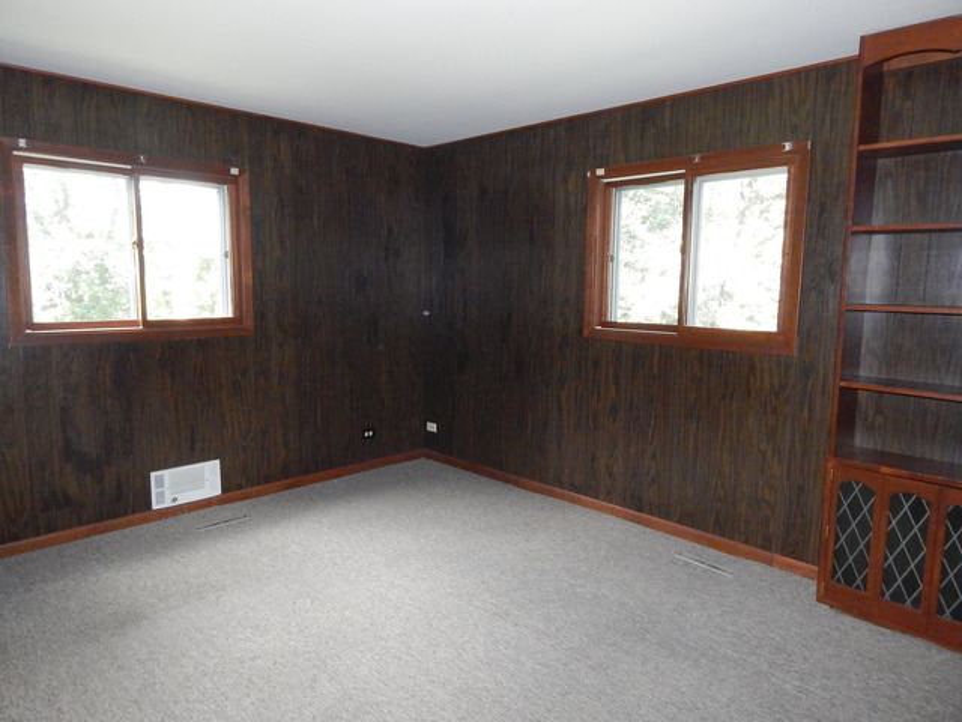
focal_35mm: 22
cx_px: 481
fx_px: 611
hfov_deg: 76.4
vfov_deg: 61.1
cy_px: 361
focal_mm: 4
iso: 1100
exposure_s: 1/30
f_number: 3
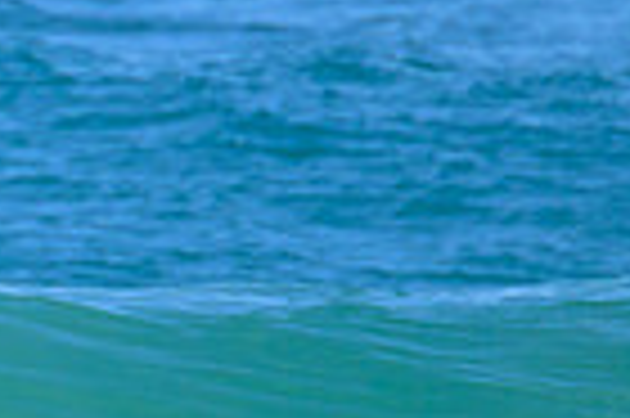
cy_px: 551
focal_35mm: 3312
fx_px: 57892
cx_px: -459
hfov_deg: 0.6
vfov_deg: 0.4
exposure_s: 1/2000
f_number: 11
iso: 1100
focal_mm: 800
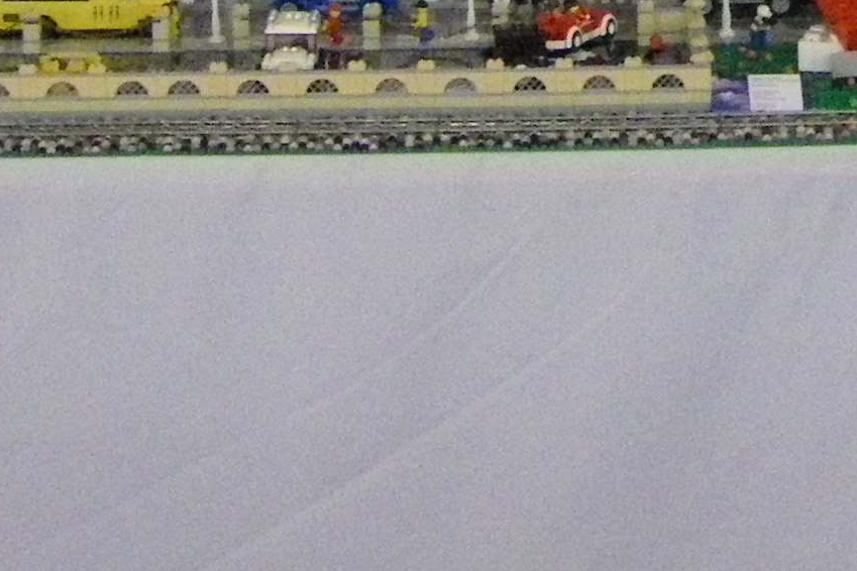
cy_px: -421
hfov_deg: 13.2
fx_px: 3618
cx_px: 943
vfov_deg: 8.7
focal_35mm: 152
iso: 800
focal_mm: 6.3
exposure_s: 1/30
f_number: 3.5
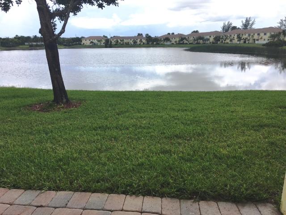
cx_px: 143
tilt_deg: -14.3
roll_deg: +1.4
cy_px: 108
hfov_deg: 61.7
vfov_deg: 48.2
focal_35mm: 29
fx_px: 240
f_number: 2.2
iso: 25
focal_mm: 4.15
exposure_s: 1/1183
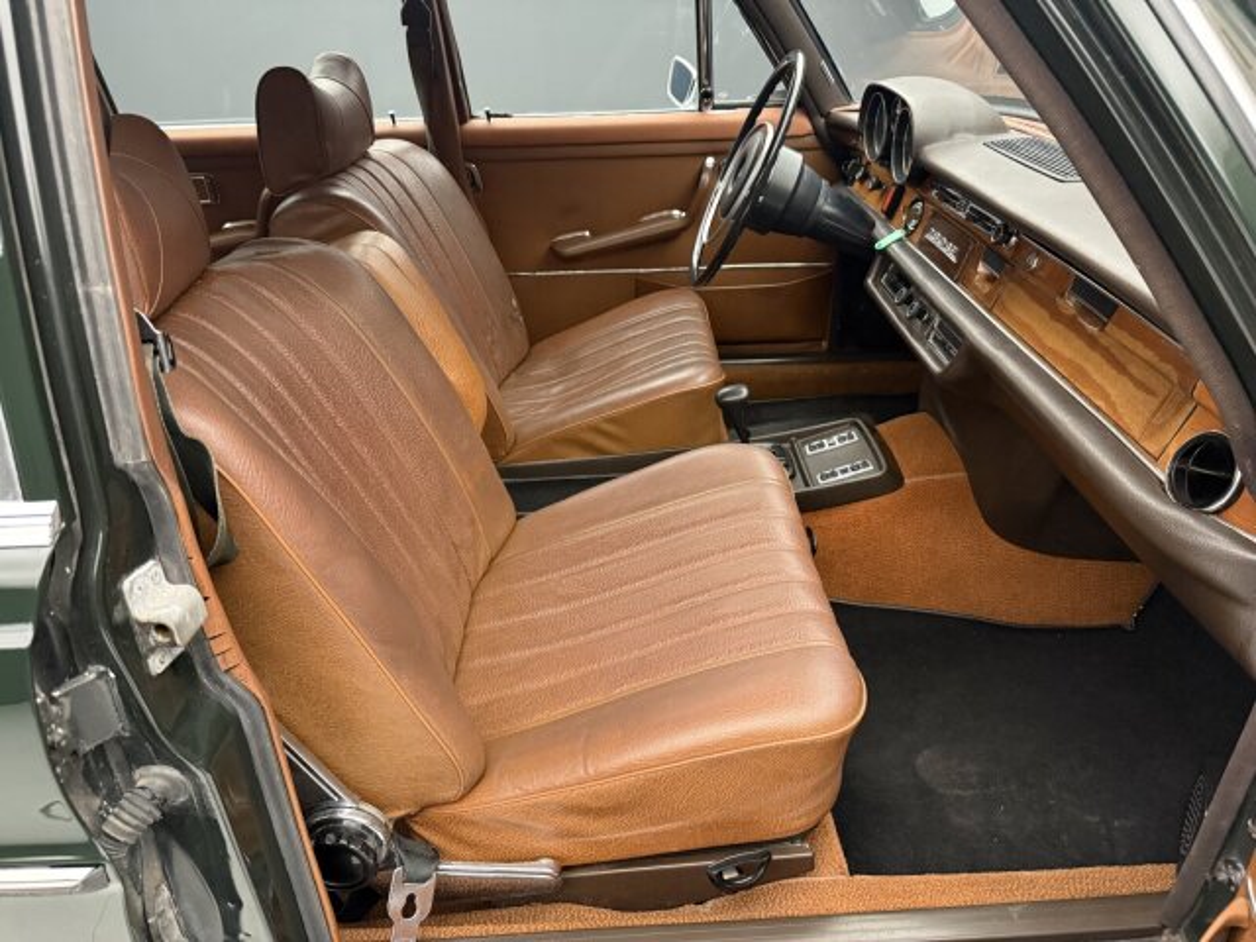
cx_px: 628
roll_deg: +2.0
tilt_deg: -29.4
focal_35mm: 24
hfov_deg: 71.6
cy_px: 471
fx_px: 871
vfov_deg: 56.8
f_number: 1.78
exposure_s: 1/60
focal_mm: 6.76
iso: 800
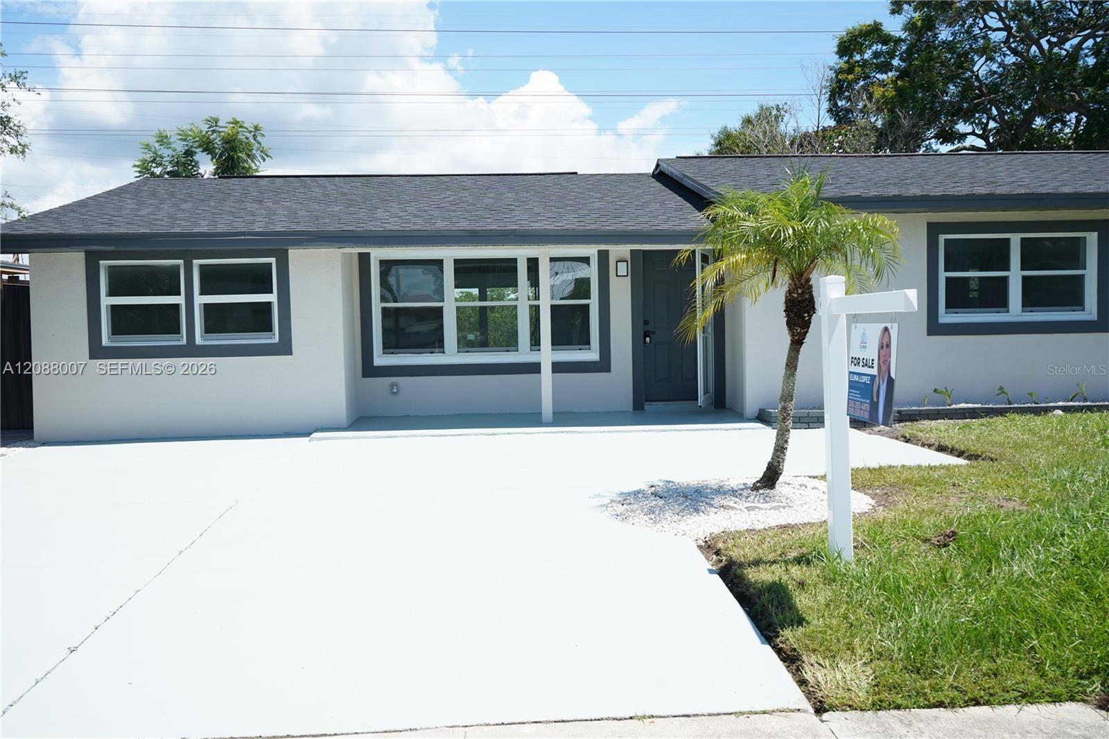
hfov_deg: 60.3
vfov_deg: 42.3
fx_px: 955
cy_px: 370
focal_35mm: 31
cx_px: 554
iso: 125
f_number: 8
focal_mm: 31
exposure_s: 1/200
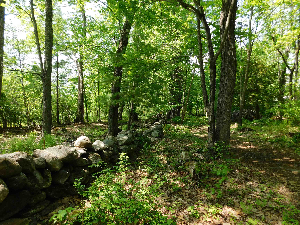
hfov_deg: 73.9
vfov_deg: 58.9
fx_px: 199
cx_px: 150
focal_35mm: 23
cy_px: 112
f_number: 3
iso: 125
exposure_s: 1/320
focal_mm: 4
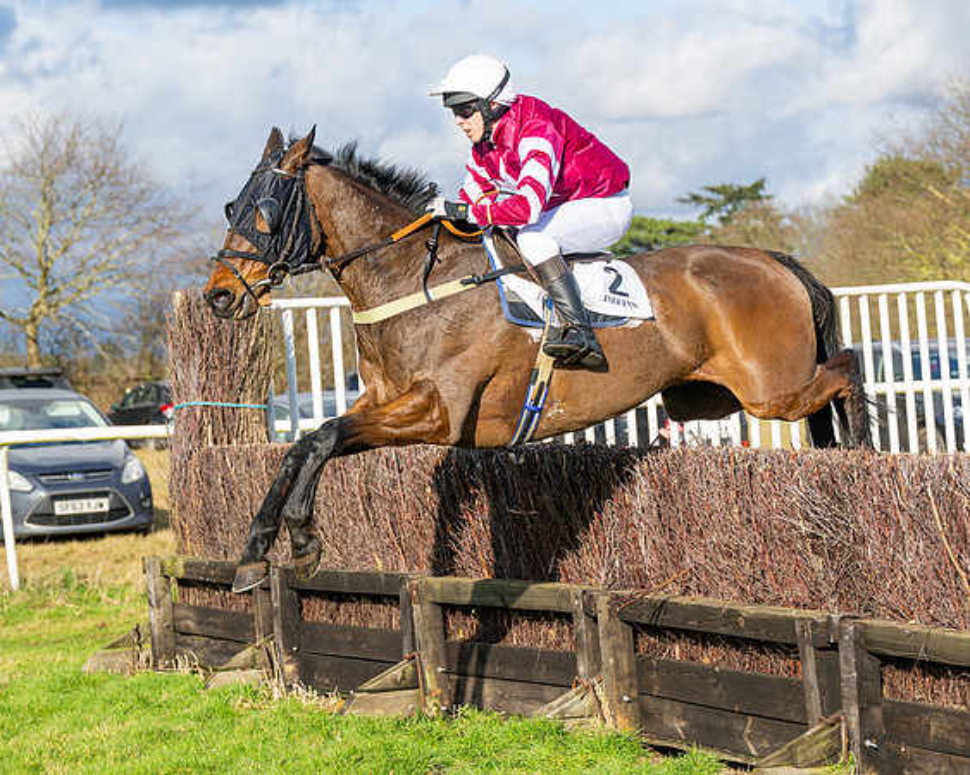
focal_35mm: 116
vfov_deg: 13.3
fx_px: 3321
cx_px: 580
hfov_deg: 16.6
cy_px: 436
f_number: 4
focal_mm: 70
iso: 200
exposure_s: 1/2500
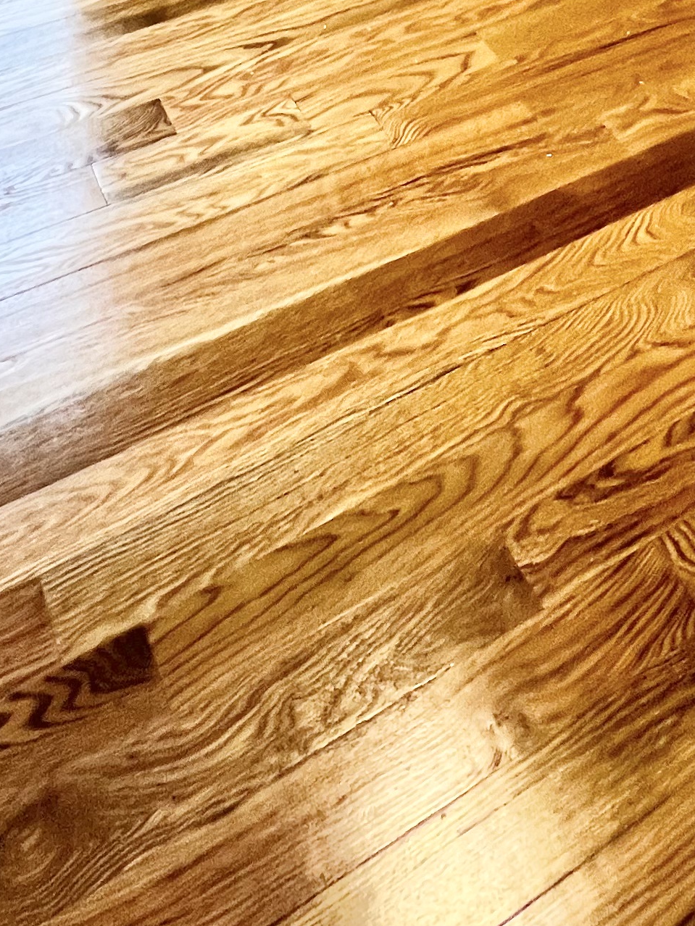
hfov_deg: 35.1
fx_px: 1097
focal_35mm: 41
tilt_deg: -13.5
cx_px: 312
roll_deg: -1.1
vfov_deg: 28.1
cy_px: -492
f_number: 1.8
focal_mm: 1.57
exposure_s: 1/120
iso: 250
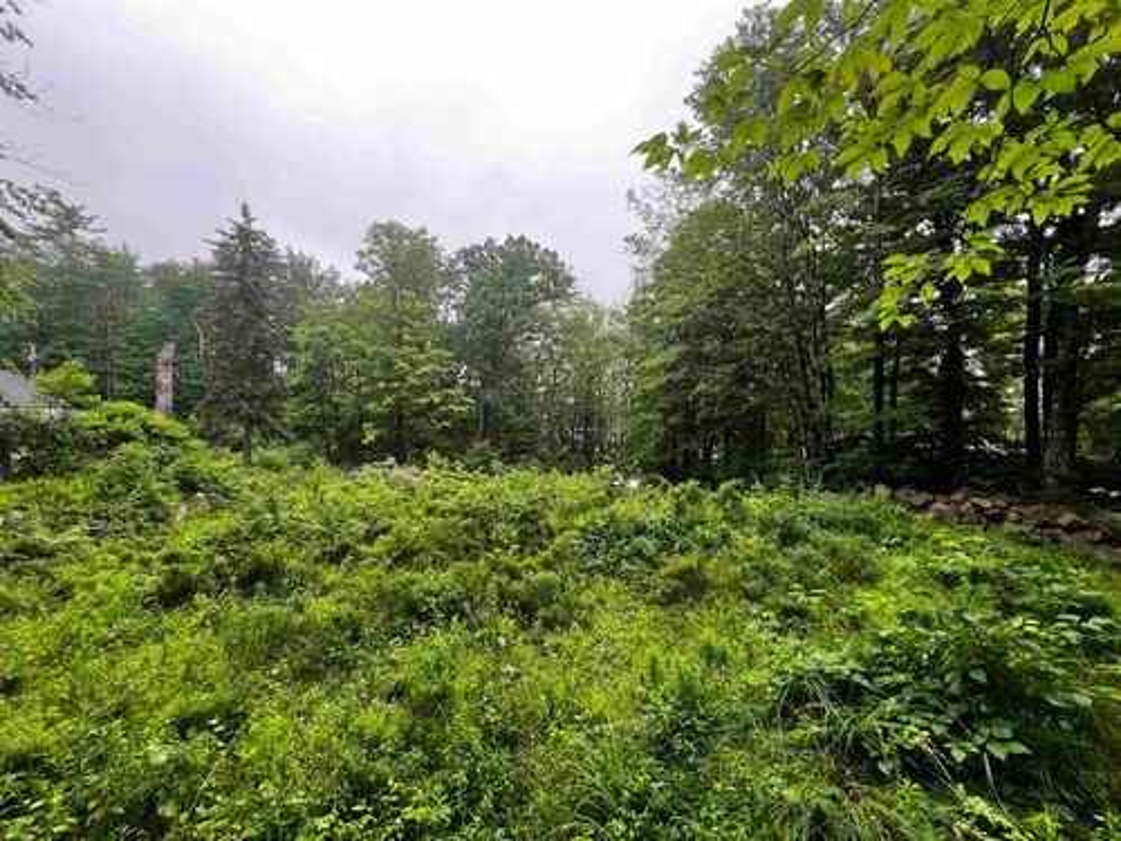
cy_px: 420
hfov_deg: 106.2
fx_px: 421
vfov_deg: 89.9
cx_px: 560
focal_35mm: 13
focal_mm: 1.57
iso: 32
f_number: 1.8
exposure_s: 1/111
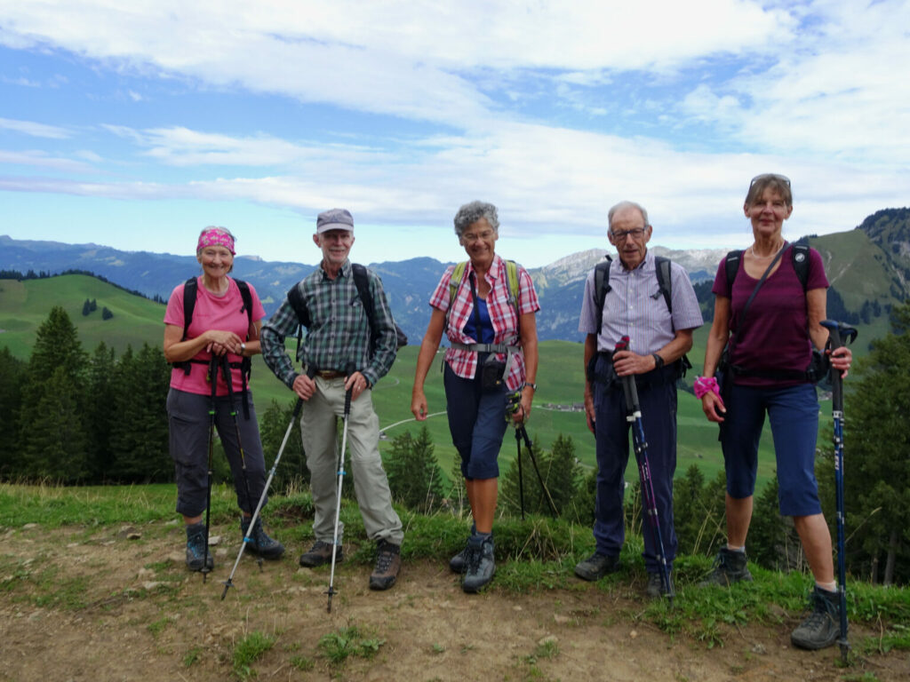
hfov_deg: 60.0
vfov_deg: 46.8
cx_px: 455
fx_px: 789
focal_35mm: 30
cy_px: 341
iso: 80
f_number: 4
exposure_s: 1/400
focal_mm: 5.09
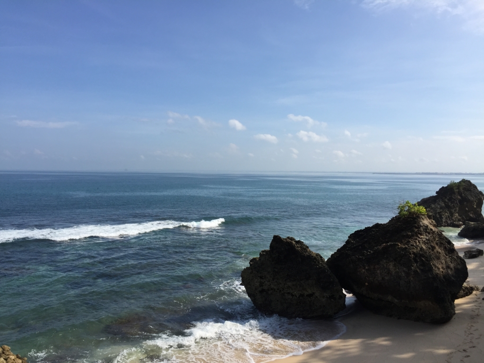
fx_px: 405
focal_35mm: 29
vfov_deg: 48.2
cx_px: 242
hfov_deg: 61.7
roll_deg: -2.4
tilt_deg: -1.6
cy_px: 182
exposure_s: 1/2475
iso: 32
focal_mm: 4.15
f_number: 2.2
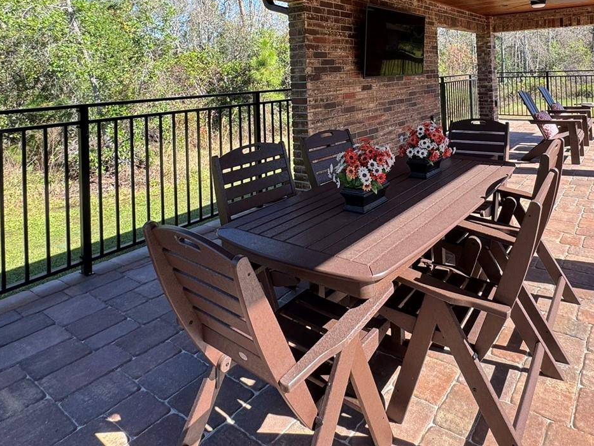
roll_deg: +1.8
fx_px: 412
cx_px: 391
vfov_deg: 51.7
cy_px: 64
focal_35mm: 24
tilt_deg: +0.3
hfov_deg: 69.8
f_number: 2.2
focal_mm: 2.22
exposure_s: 1/327
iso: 40
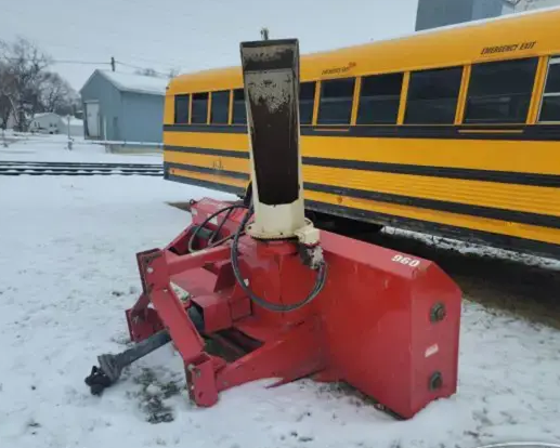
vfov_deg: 49.8
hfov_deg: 60.4
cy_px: 256
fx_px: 481
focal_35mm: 29
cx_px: 287
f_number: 1.8
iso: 16
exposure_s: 1/406
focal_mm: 6.7
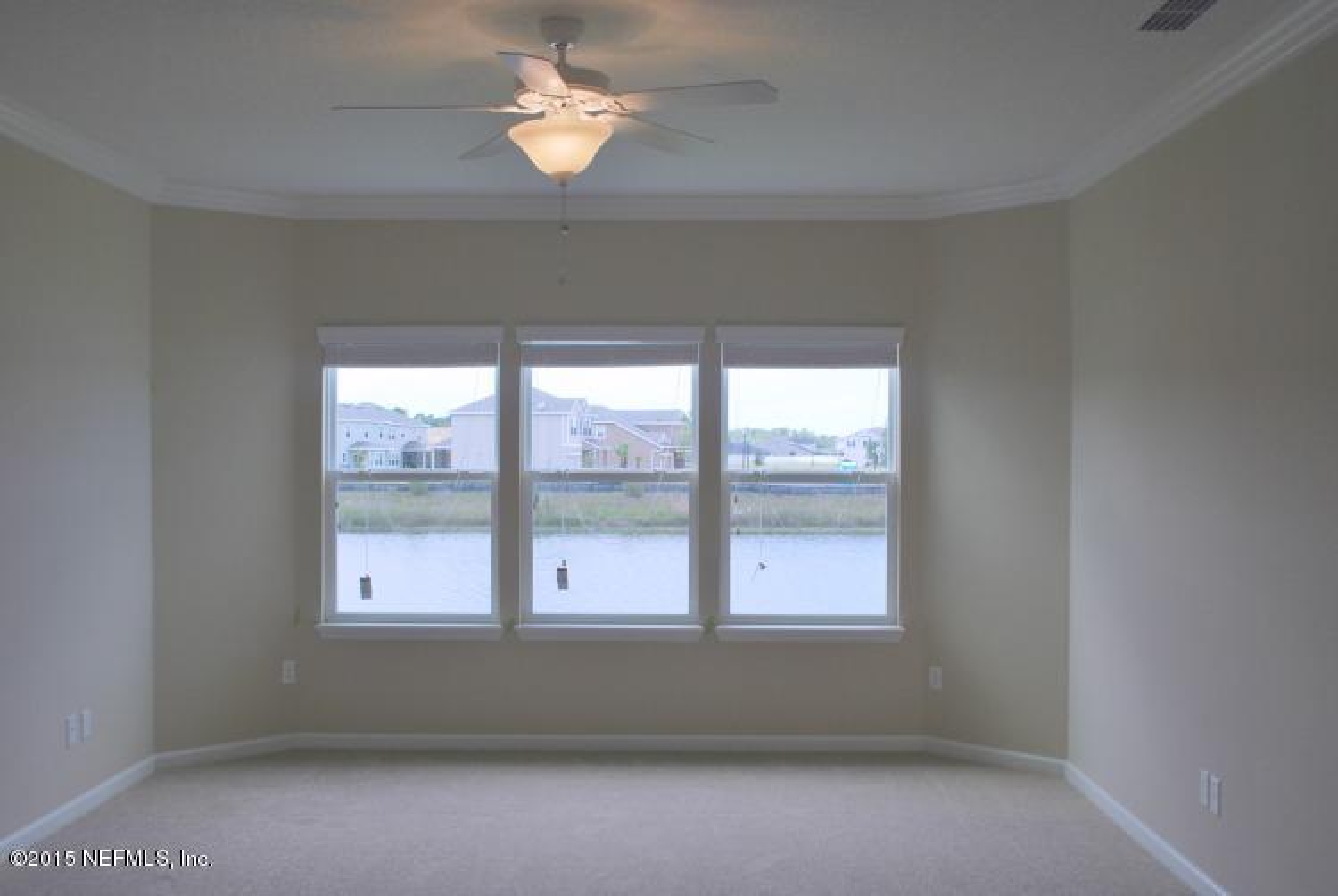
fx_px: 1340
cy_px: 448
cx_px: 669
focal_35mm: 36
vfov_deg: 37.0
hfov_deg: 53.1
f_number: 5.6
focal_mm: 24
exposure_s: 1/125
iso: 160
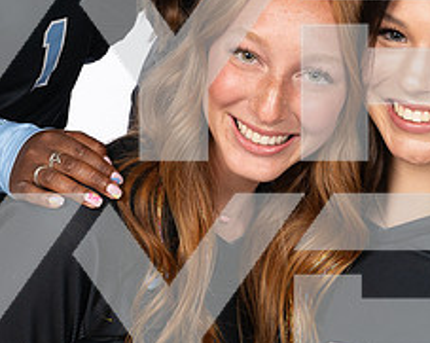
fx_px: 1004
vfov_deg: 19.1
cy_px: 50
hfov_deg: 24.1
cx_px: 256
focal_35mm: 79
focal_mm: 28
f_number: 7.1
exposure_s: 1/250
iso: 200
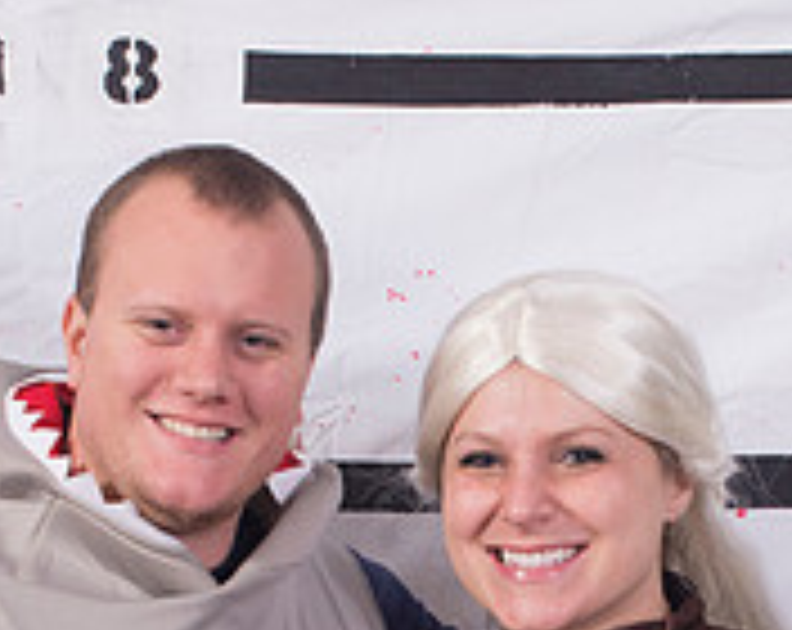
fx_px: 4444
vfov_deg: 8.0
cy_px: 809
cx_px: 630
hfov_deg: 10.2
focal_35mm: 190
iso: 640
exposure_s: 1/100
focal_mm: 50
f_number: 10
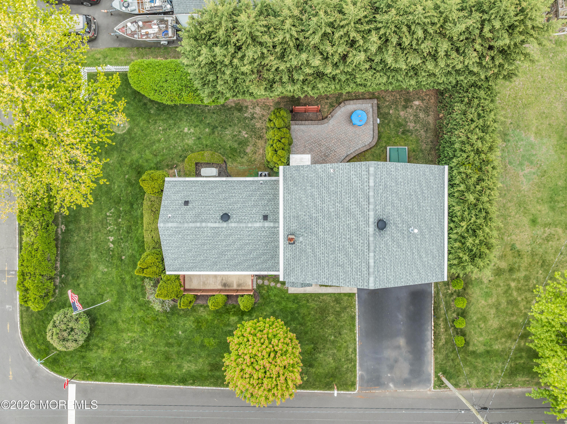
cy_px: 212
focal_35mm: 24
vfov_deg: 56.8
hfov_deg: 71.6
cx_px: 284
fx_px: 393
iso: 100
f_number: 2.8
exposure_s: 1/240
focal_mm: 12.29
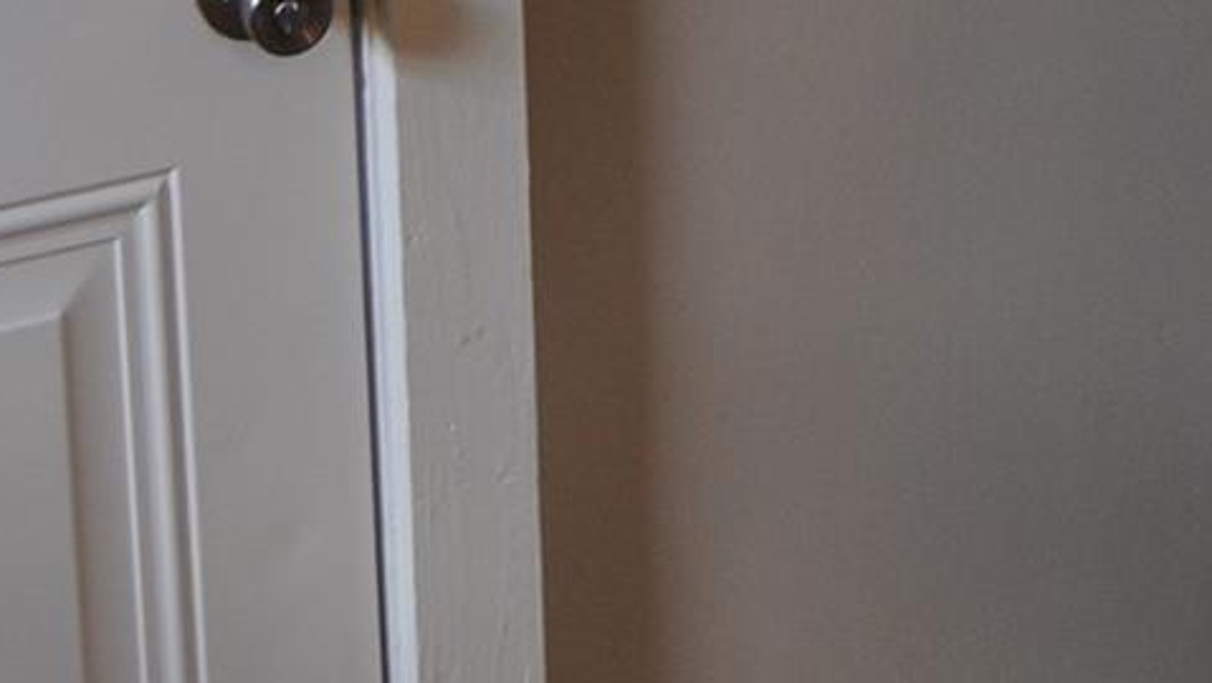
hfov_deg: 17.6
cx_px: 977
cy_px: -860
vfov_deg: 9.2
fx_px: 3891
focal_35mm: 121
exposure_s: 1/30
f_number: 3.5
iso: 200
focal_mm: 18
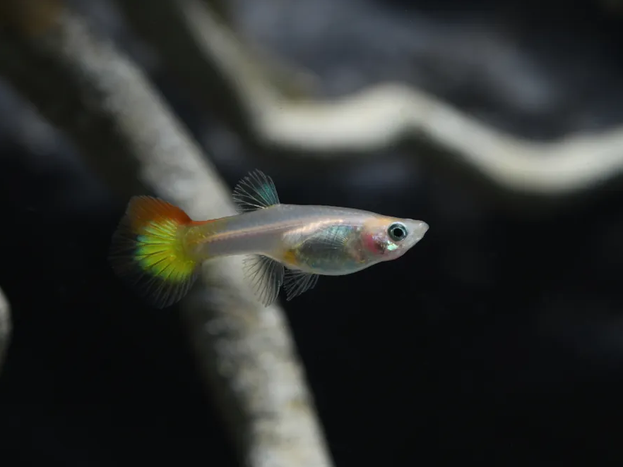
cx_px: 295
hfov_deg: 11.5
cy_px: 233
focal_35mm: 172
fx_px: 3088
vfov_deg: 8.7
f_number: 10
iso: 100
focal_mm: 105
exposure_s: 1/250
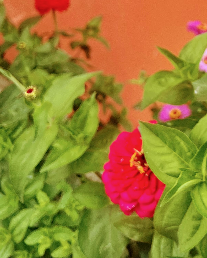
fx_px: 521
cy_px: -1
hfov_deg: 20.8
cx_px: 254
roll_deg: +3.8
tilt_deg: -25.7
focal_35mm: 68
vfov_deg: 26.4
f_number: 1.5
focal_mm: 5.7
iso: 50
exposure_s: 1/1238
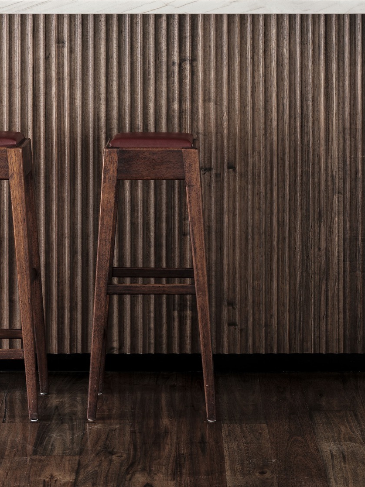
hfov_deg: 9.7
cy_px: -74
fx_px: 2151
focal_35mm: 153
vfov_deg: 12.6
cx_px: 198
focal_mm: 81.2
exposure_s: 12
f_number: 11
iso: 100
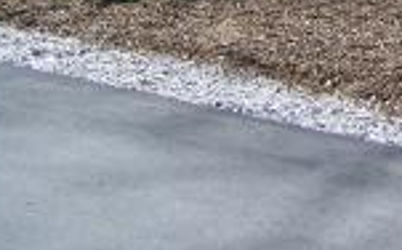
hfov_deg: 13.1
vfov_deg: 8.7
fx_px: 1609
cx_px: 692
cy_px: -138
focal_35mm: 147
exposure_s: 1/500
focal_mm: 5.85
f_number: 2.8
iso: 64
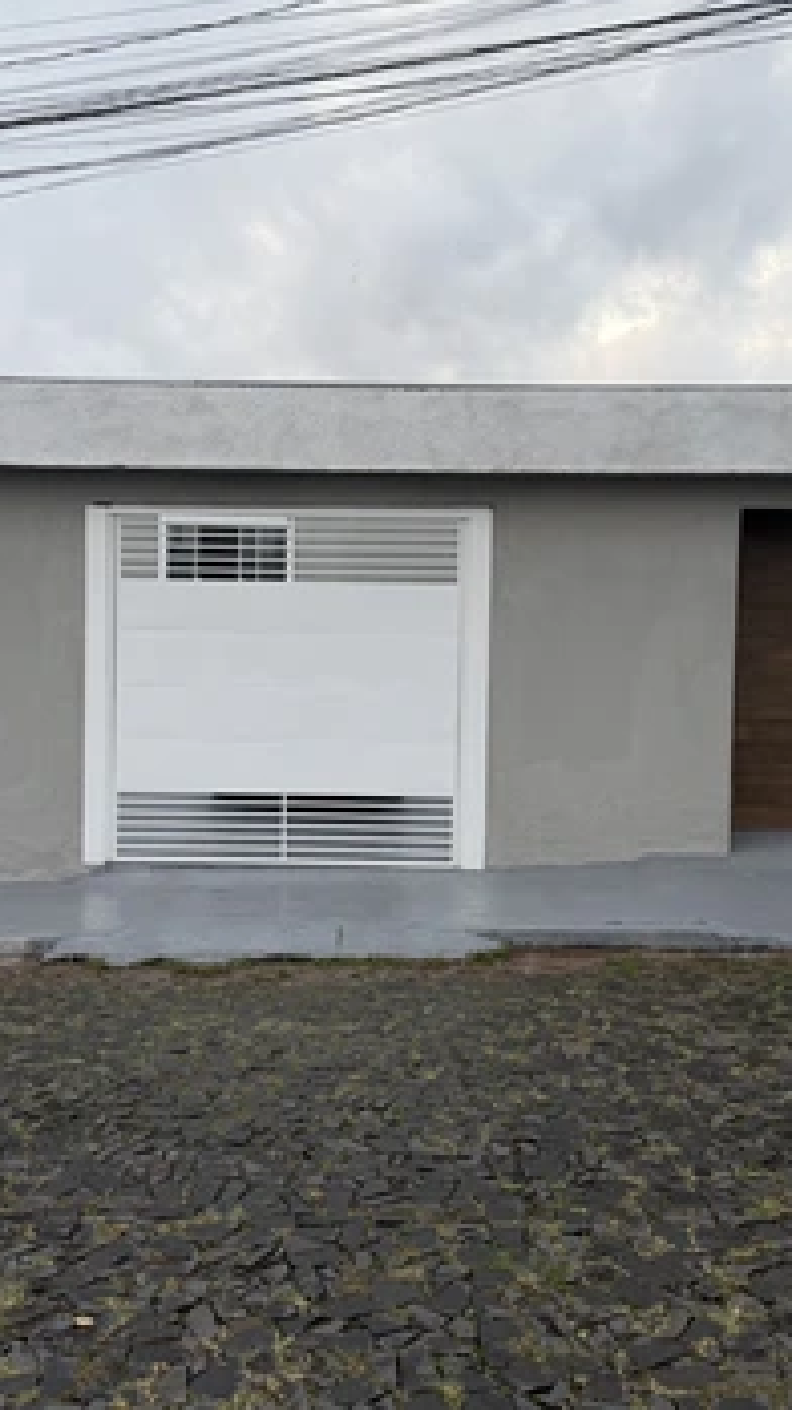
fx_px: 1346
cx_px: 348
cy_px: 691
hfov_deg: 32.8
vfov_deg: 55.3
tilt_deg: -2.0
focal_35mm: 36
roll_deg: -1.1
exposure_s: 1/286
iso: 80
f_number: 1.78
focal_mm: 6.76
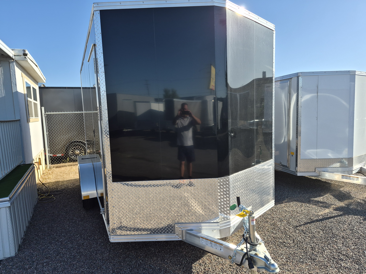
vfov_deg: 58.9
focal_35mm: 23
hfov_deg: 73.9
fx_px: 243
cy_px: 137
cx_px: 183
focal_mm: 5.4
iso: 80
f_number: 1.8
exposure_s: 1/3680
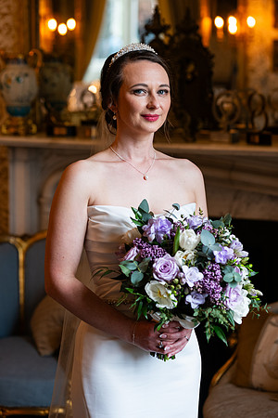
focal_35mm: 92
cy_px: 209
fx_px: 1066
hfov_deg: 14.9
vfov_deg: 22.1
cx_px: 139
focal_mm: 92
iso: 400
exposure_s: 1/160
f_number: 3.5
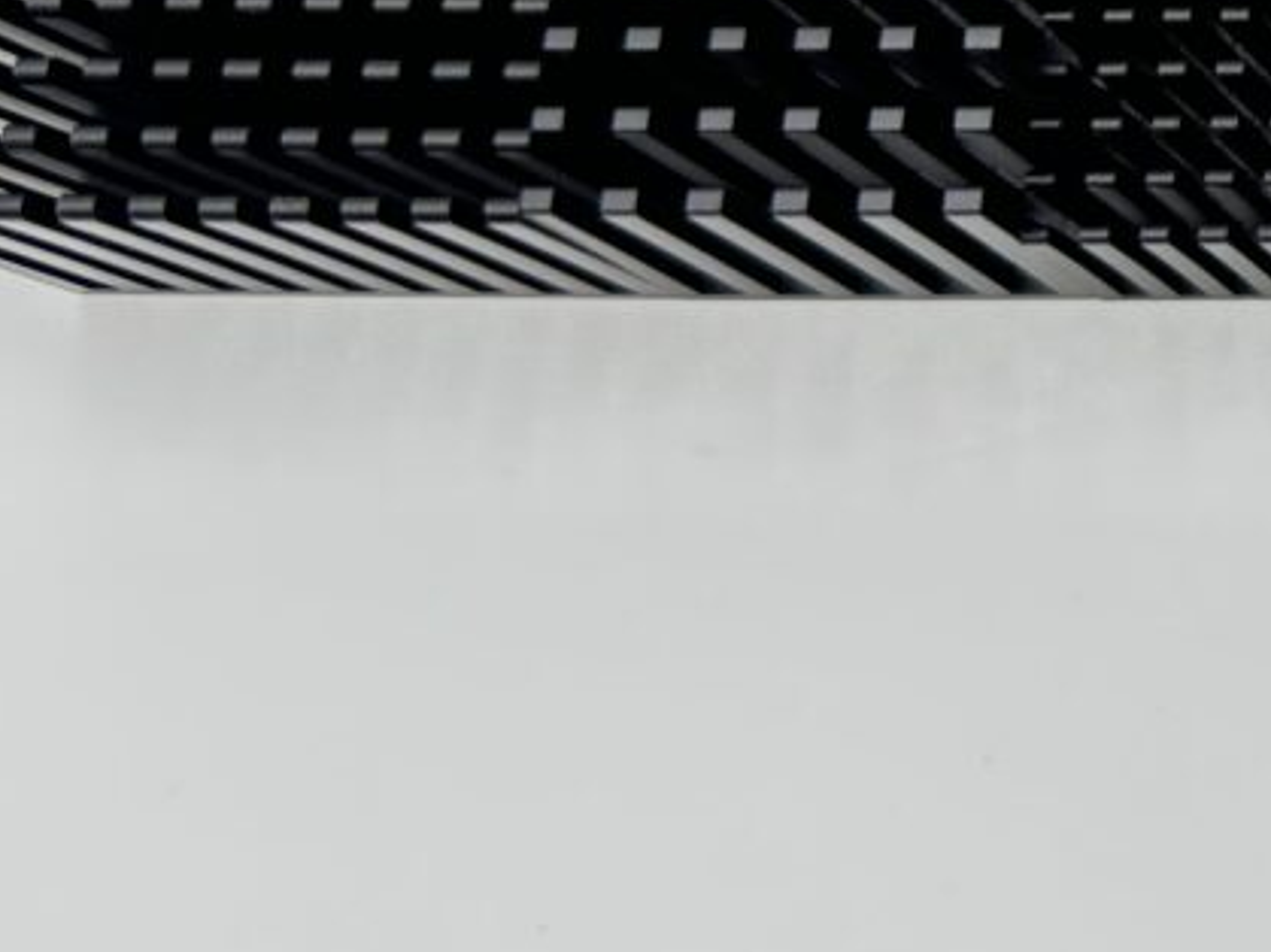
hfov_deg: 18.5
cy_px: -288
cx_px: 2126
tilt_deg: -68.9
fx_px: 3230
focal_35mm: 88
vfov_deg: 15.9
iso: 100
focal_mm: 6.86
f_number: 1.78
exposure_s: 1/145
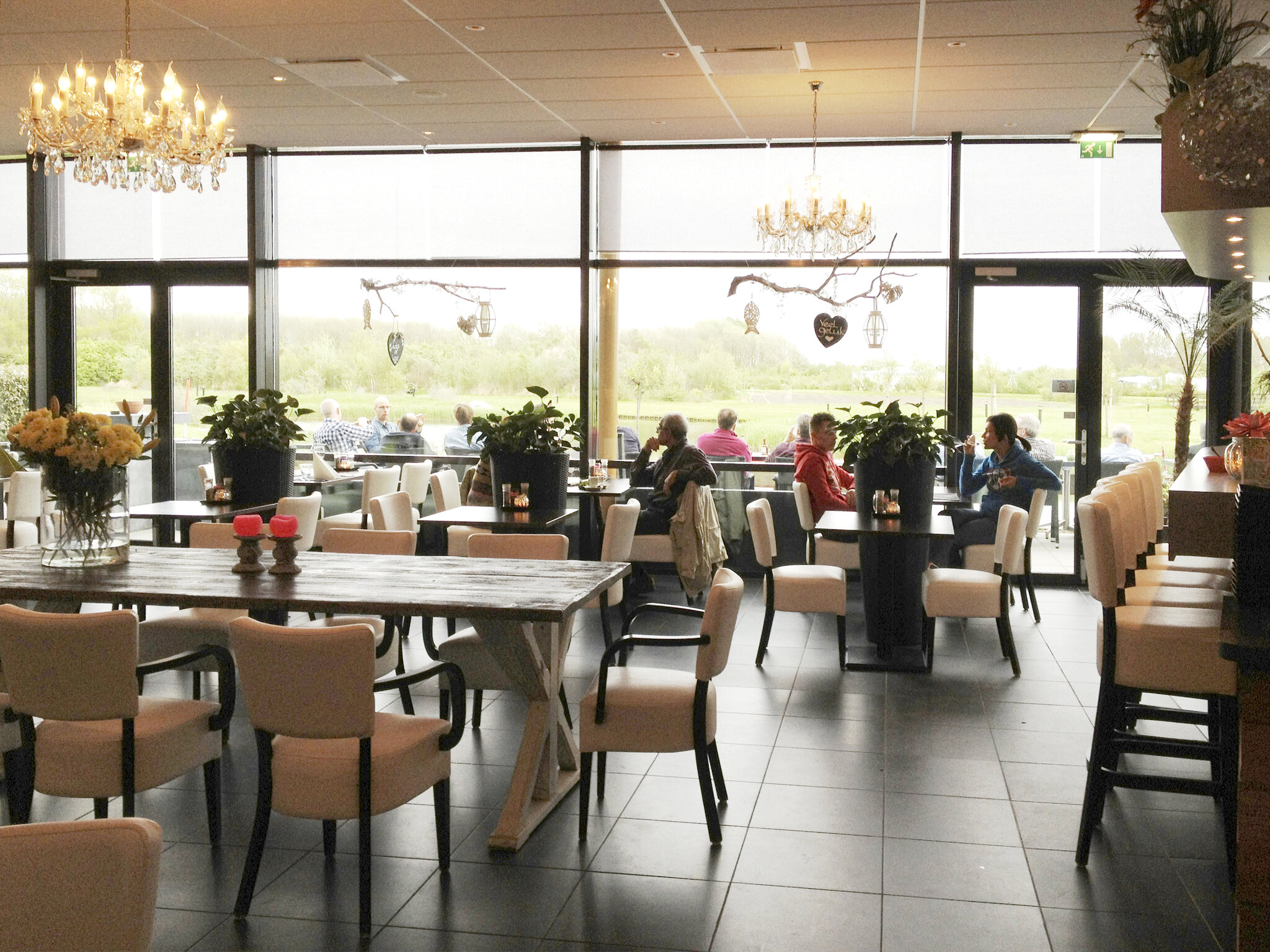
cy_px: 476
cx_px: 635
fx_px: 1284
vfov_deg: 40.7
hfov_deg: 52.6
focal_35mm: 35
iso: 80
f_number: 2.4
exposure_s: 1/60
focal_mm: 4.28
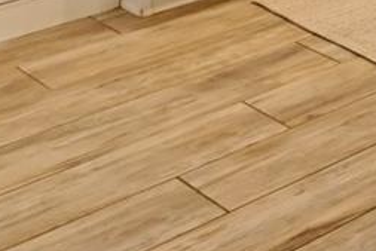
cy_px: -426
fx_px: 1088
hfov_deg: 14.8
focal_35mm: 104
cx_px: 816
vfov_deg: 10.5
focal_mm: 11
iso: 250
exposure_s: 1/160
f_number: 9
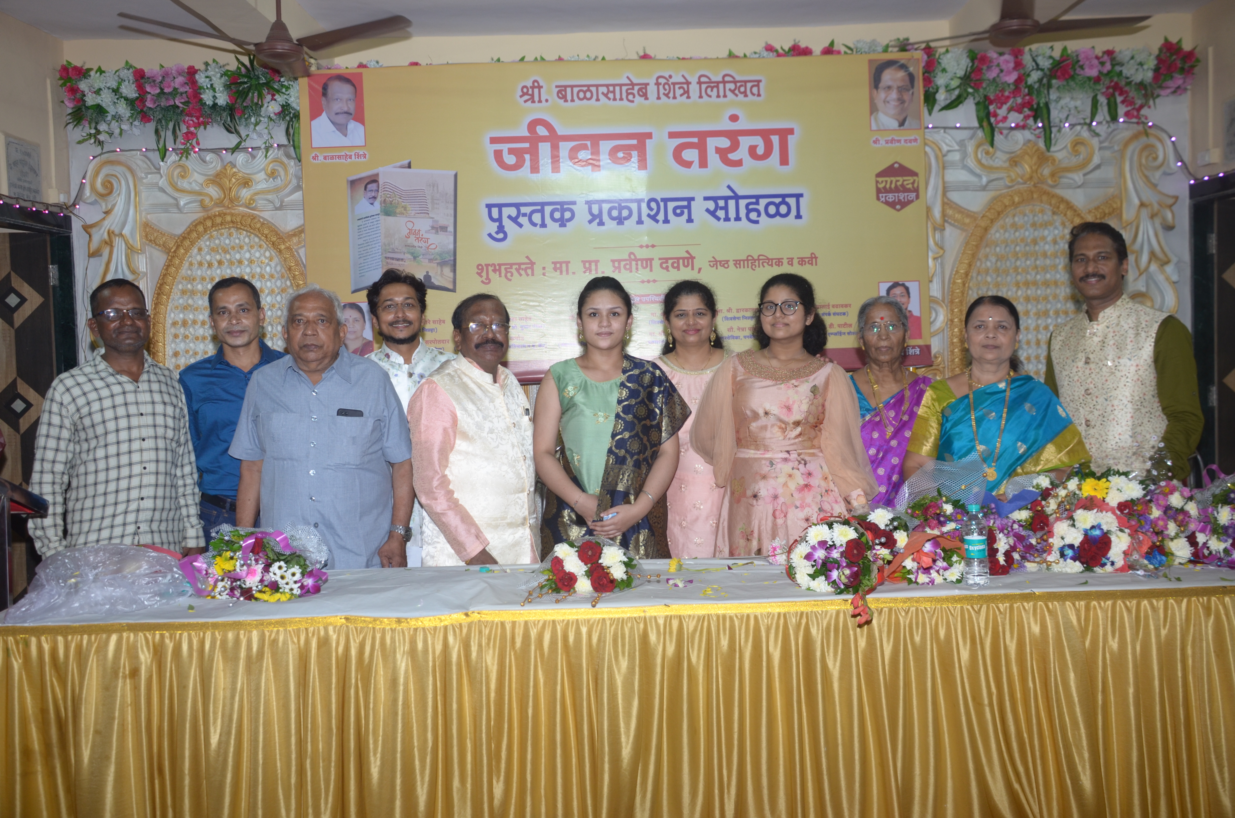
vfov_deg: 39.8
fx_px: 1130
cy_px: 409
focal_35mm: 33
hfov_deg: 57.3
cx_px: 618
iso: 320
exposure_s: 1/125
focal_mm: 22
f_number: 5.6
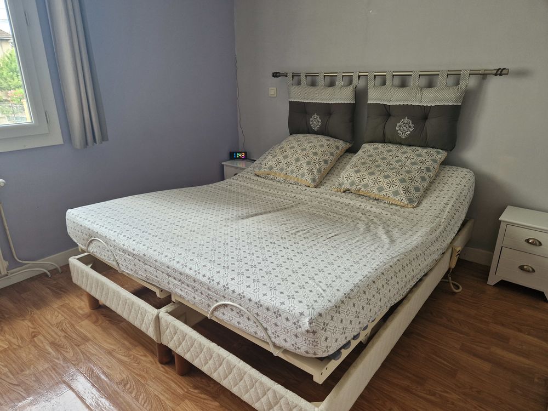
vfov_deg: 58.9
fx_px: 364
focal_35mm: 23
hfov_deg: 73.9
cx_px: 274
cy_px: 206
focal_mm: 5.4
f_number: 1.8
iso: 100
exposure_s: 1/180
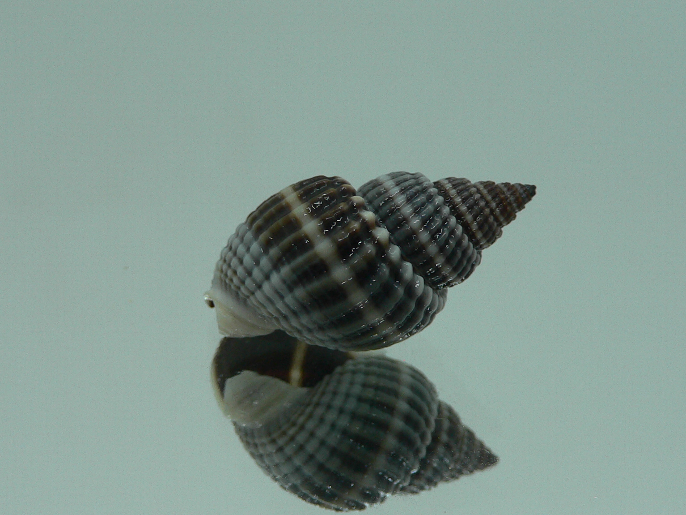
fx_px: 911
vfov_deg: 31.5
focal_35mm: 46
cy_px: 294
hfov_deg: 41.2
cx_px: 354
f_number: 2.8
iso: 80
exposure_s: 1/60
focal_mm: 4.6
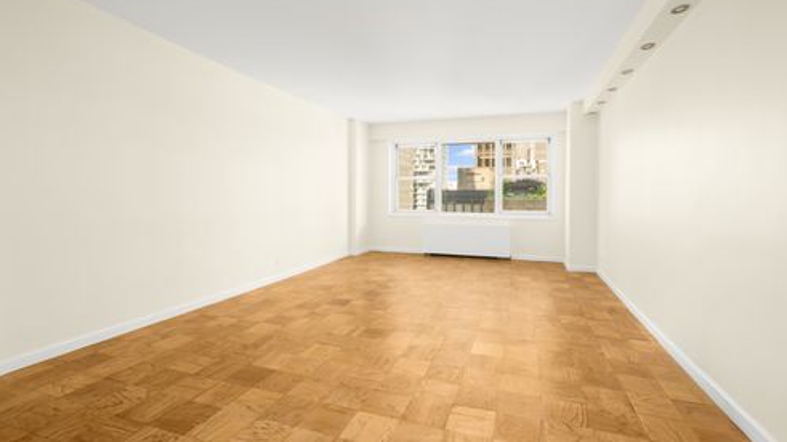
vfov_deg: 66.9
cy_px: 196
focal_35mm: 16
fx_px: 334
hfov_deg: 99.4
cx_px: 398
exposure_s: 1/1.25
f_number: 11
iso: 640
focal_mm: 15
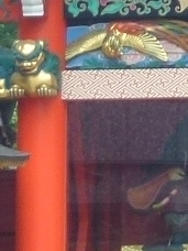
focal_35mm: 341
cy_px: -203
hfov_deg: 4.2
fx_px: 2469
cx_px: 506
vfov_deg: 5.7
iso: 100
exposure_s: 1/100
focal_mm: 6.8
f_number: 3.8
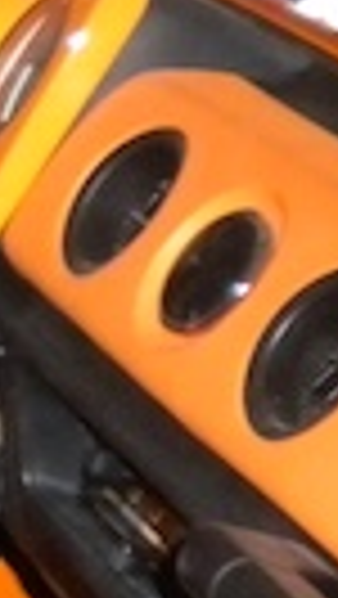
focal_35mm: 172
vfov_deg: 12.5
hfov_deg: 6.1
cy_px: 247
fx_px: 2735
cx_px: -915
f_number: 3.1
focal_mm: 6.3
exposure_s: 1/30
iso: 400
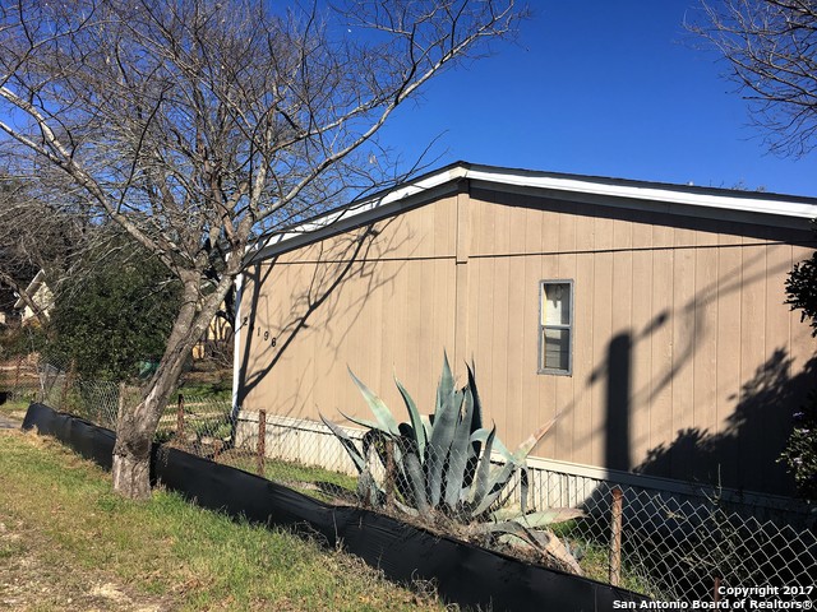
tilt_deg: +2.1
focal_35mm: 29
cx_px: 408
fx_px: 684
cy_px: 306
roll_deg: -0.7
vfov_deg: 48.2
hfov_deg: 61.7
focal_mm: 4.15
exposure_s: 1/1672
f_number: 2.2
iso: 25
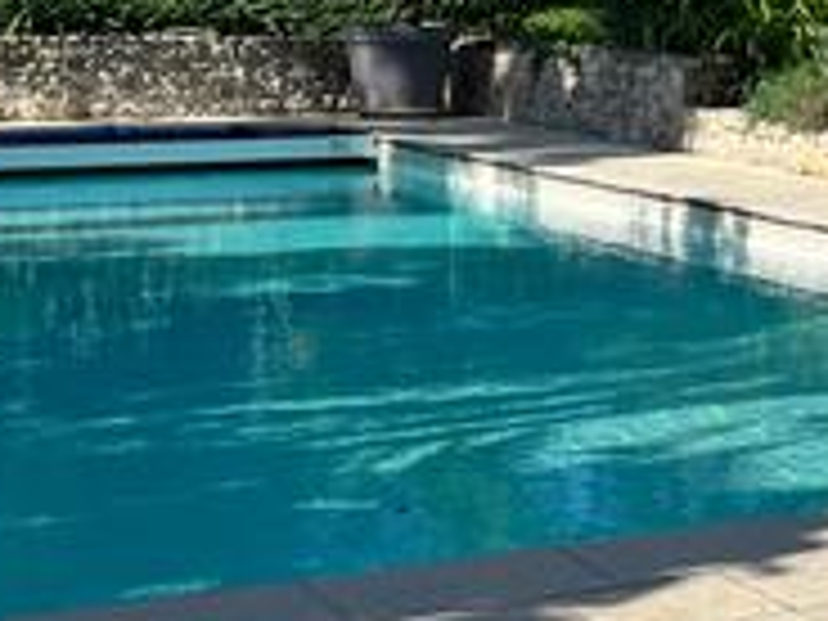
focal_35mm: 113
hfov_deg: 15.5
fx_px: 2703
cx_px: 1372
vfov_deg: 13.0
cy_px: 99
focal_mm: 5.1
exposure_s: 1/4854
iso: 50
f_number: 1.6
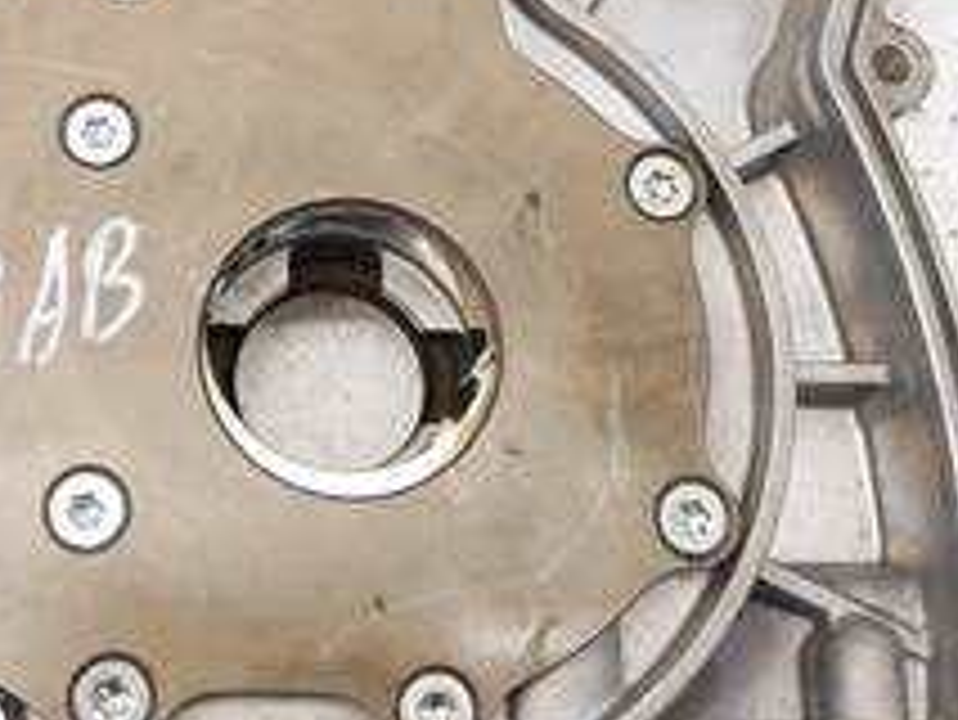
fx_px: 1495
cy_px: 176
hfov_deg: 35.2
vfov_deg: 26.7
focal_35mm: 54
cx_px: 315
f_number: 3.5
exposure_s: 1/60
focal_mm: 12
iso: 500
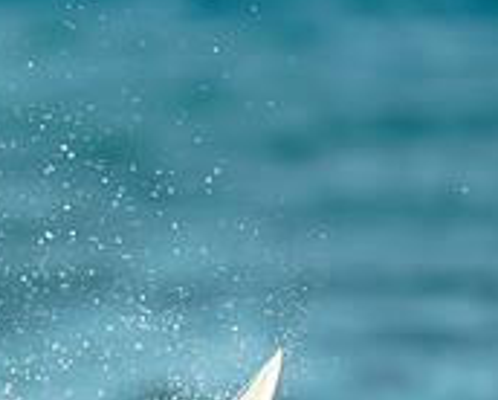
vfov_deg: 1.2
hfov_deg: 1.5
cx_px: -174
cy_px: 500
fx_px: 18681
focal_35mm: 1266
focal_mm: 400
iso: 200
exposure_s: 1/1250
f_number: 2.8
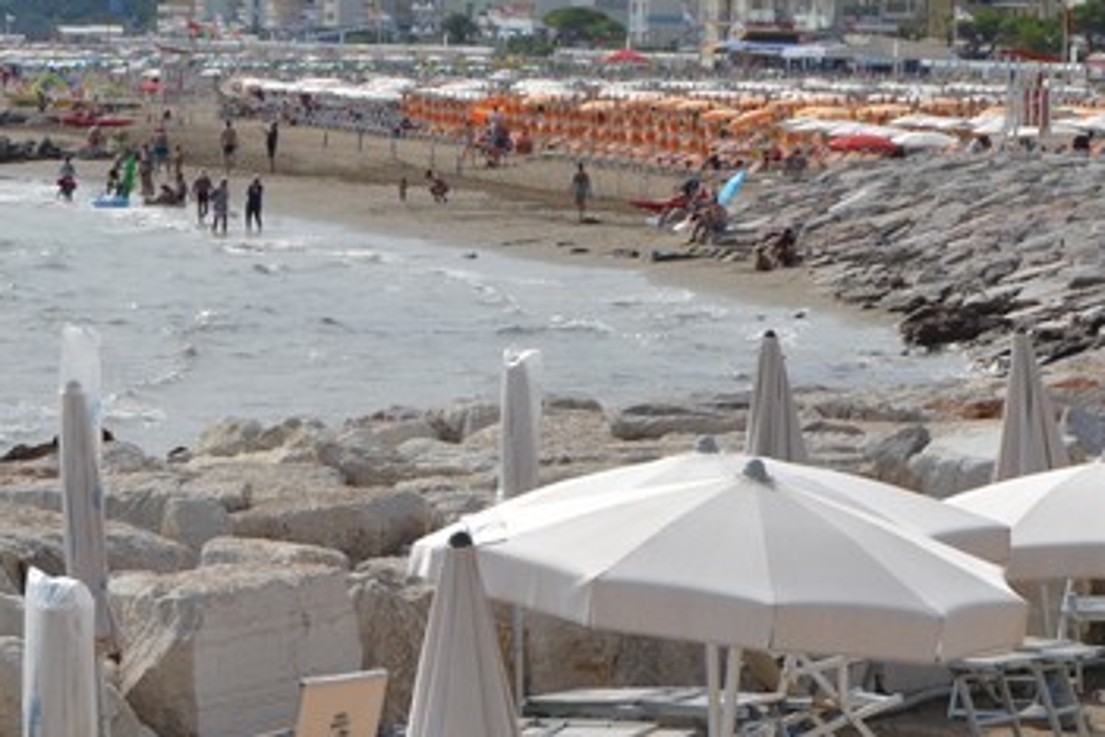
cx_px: 148
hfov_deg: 9.7
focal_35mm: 211
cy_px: 246
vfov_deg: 6.5
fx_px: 6485
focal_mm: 55
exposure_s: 1/320
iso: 100
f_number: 9
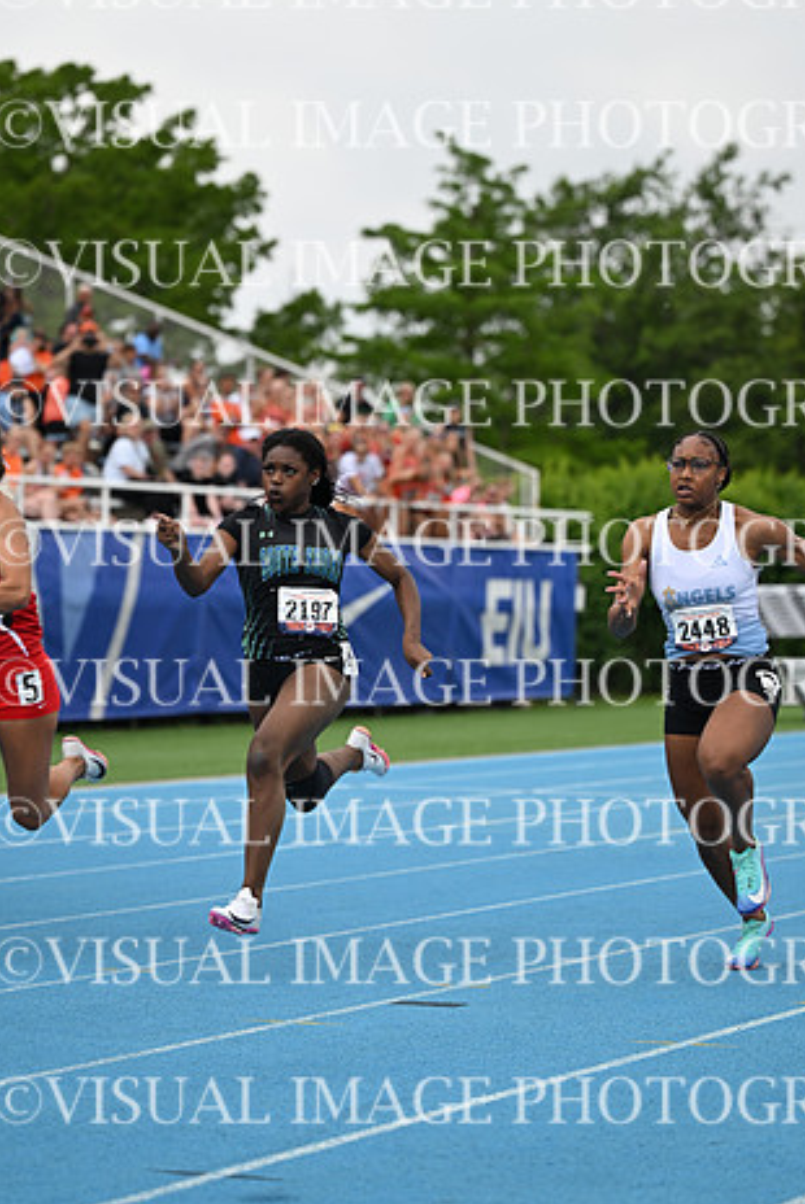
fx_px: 3851
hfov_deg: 11.9
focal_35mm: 115
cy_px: 612
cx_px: 495
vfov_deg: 17.8
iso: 250
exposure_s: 1/3200
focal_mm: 92
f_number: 2.8
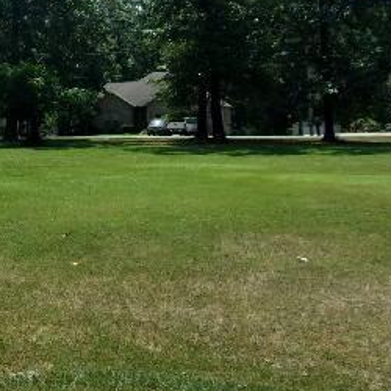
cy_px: 58
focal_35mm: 61
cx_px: -2
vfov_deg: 27.4
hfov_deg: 26.6
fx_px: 780
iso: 160
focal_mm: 4.9
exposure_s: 1/180
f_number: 10.4
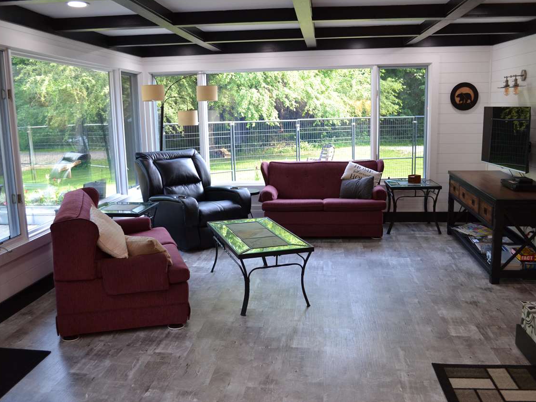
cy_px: 199
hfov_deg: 55.4
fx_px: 511
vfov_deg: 42.9
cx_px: 270
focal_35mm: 33
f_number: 4.5
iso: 400
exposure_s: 1/80
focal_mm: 20
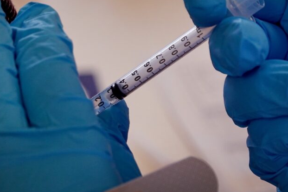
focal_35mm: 325
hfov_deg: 6.3
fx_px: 2600
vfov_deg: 4.2
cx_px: 165
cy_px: 82
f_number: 4.5
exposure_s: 1/100
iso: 400
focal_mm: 71.03
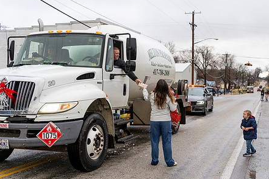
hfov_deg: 42.5
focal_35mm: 46
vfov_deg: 29.2
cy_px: 100
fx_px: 344
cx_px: 166
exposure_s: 1/640
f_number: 2.8
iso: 200
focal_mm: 35
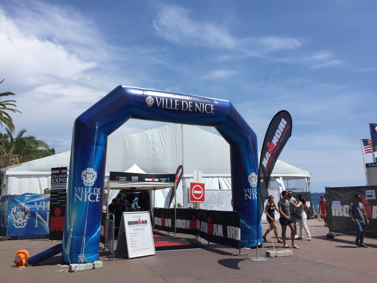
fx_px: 316
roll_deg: +0.4
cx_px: 188
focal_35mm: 29
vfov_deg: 48.2
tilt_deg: +10.0
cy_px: 142
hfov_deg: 61.7
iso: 32
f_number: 2.2
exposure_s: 1/3597
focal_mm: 4.15
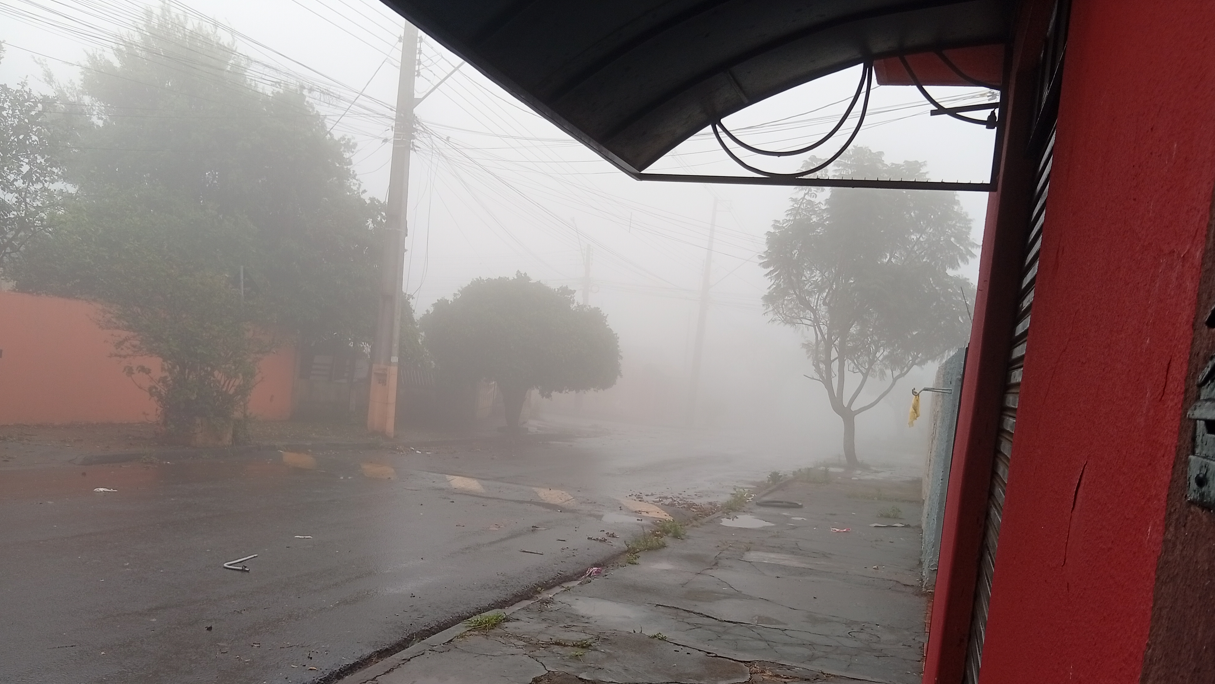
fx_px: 934
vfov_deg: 39.6
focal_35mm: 29
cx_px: 607
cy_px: 466
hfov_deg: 66.1
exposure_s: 1/60
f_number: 1.8
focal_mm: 3.96
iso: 118
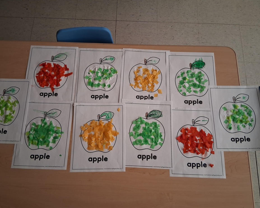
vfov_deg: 51.5
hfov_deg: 62.2
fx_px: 215
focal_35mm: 28
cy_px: 104
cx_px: 126
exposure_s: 1/60.2
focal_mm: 3.98
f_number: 1.8
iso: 400
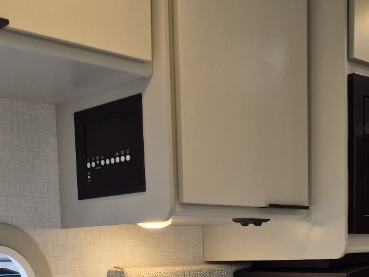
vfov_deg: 22.7
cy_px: 302
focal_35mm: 61
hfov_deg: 31.5
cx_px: 238
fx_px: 650
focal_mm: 5.4
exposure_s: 1/182
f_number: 1.8
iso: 40
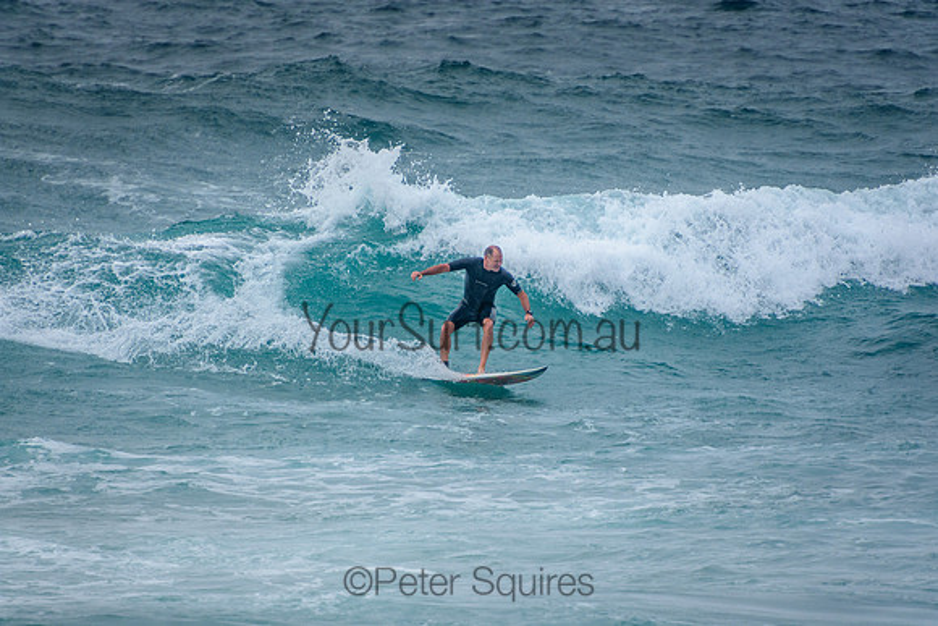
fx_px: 15636
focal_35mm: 600
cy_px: 313
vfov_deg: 2.3
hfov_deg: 3.4
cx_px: 469
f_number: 5.6
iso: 500
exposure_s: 1/2000
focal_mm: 400
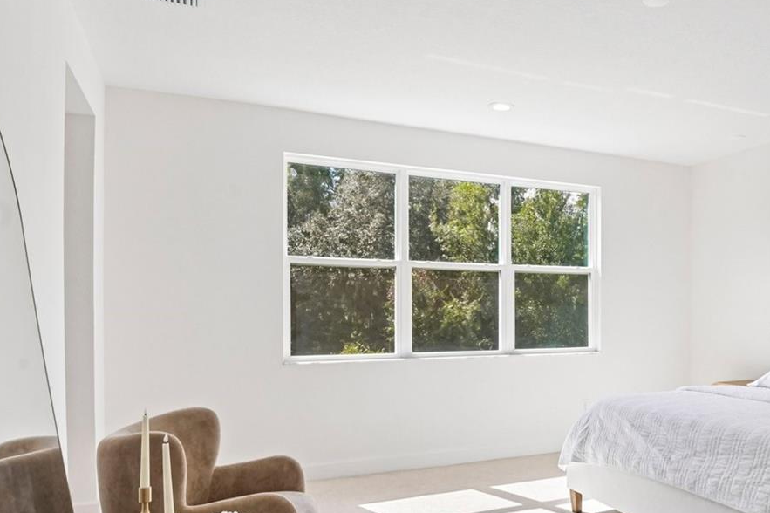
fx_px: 620
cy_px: 326
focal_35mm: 29
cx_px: 550
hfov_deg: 61.1
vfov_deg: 44.5
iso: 400
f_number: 8
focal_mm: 16
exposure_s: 1/320
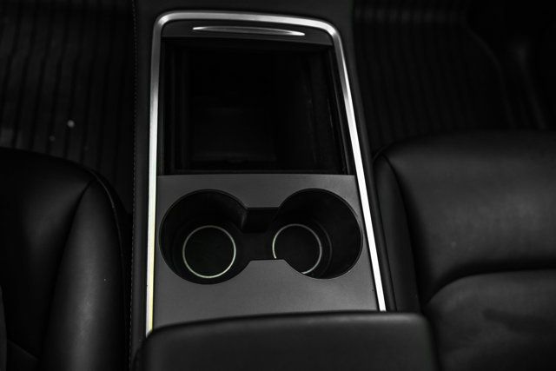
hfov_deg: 66.3
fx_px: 426
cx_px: 261
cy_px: 186
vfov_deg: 47.1
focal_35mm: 28
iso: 1000
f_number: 2.8
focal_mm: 24
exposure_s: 1/400
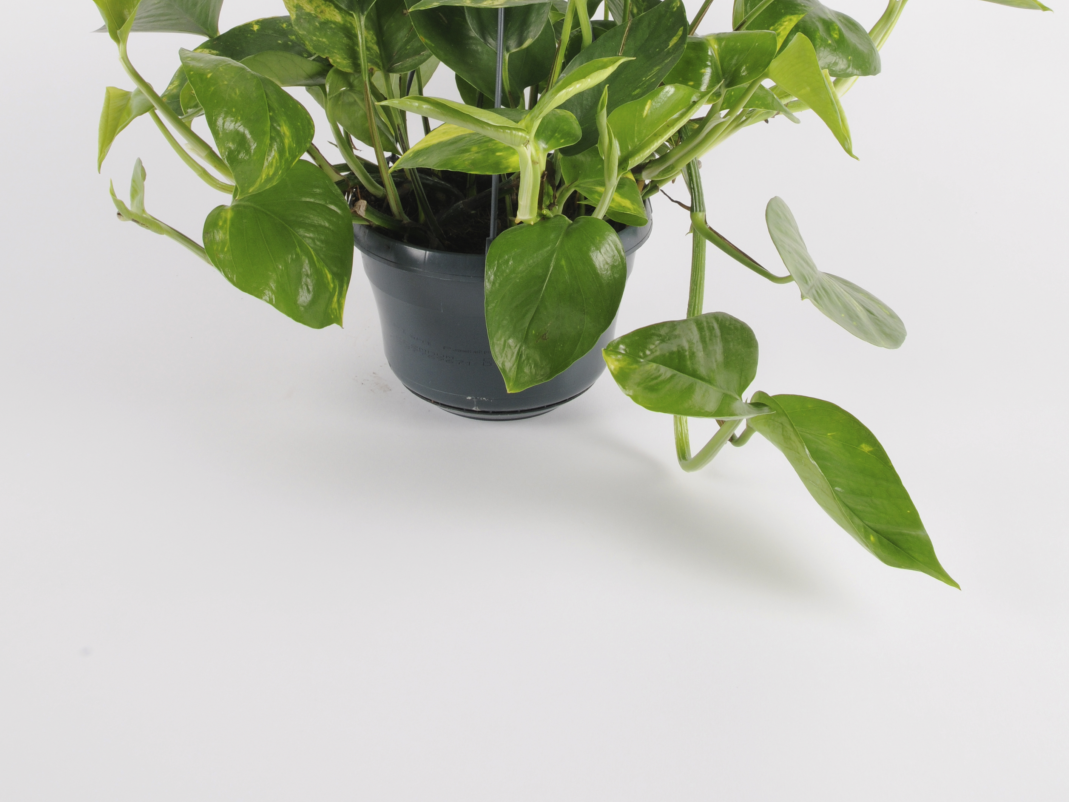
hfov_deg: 39.7
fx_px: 1482
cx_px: 532
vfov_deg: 28.7
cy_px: 37
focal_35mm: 48
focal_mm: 22
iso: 250
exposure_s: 1/125
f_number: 16
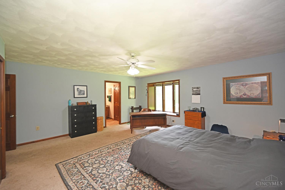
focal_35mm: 14
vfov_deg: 81.2
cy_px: 95
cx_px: 142
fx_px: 111
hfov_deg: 104.3
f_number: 4
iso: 720
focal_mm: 14
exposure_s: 1/60
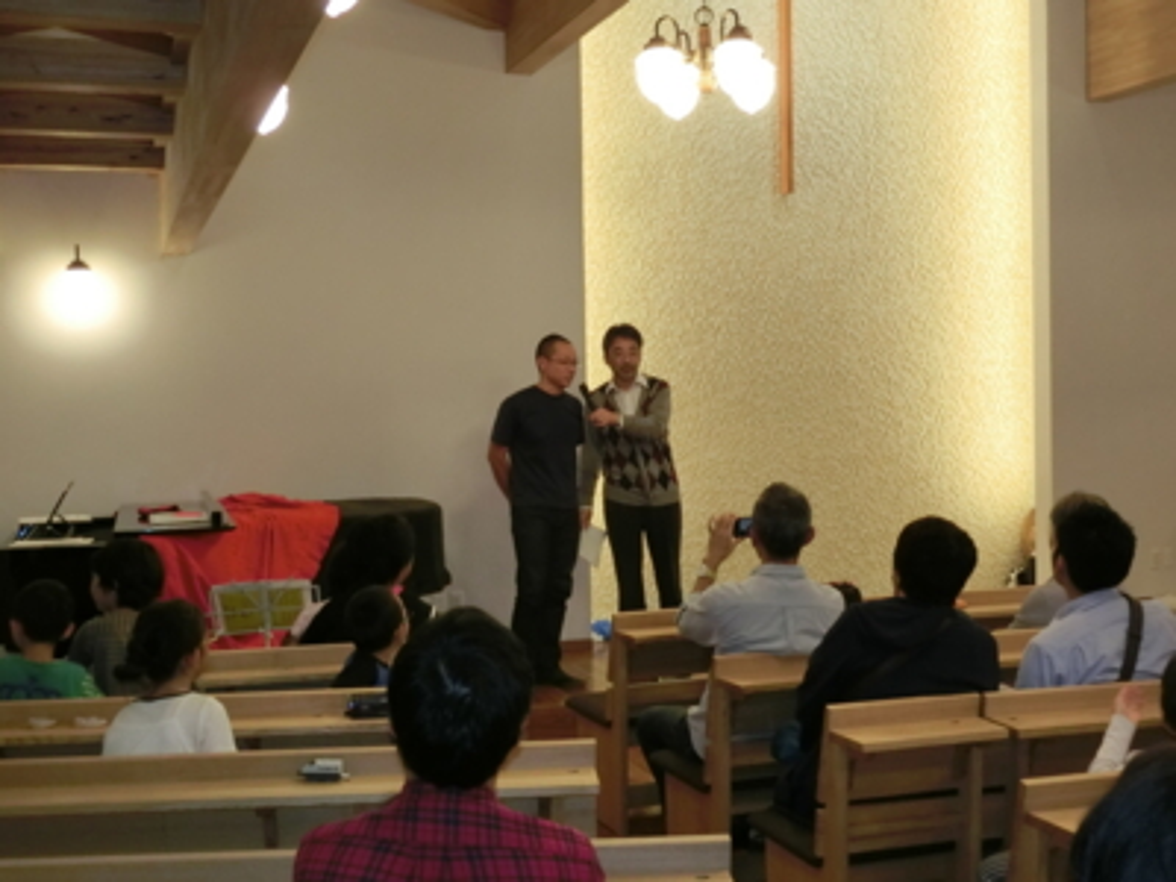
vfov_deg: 32.2
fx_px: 1529
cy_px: 441
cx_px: 588
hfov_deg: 42.1
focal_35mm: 45
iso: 400
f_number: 4.4
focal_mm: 8
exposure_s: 1/60
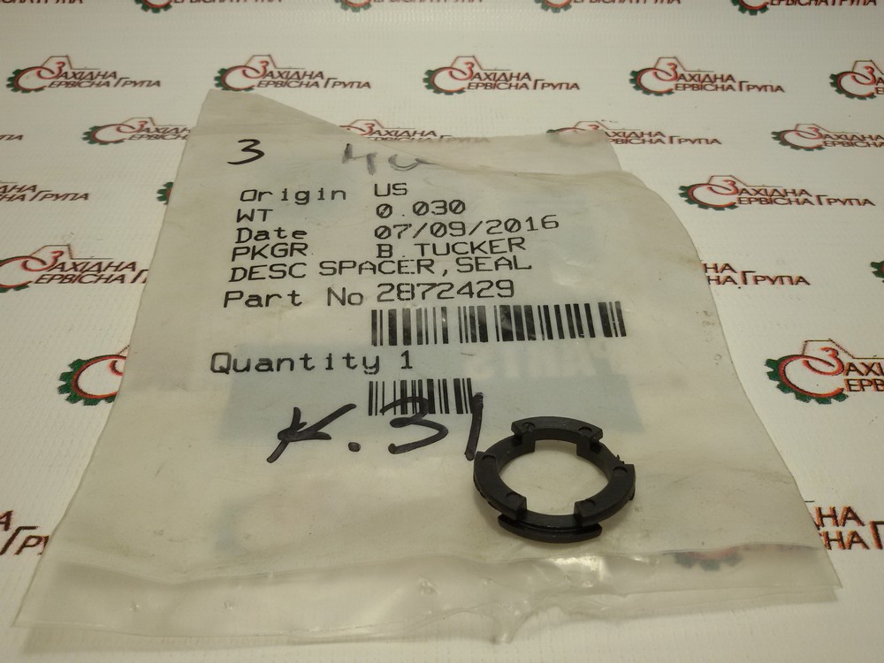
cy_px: 332
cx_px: 442
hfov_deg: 58.4
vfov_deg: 45.4
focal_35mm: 31
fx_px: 792
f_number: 2.4
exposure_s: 1/100
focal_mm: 2.93
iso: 40
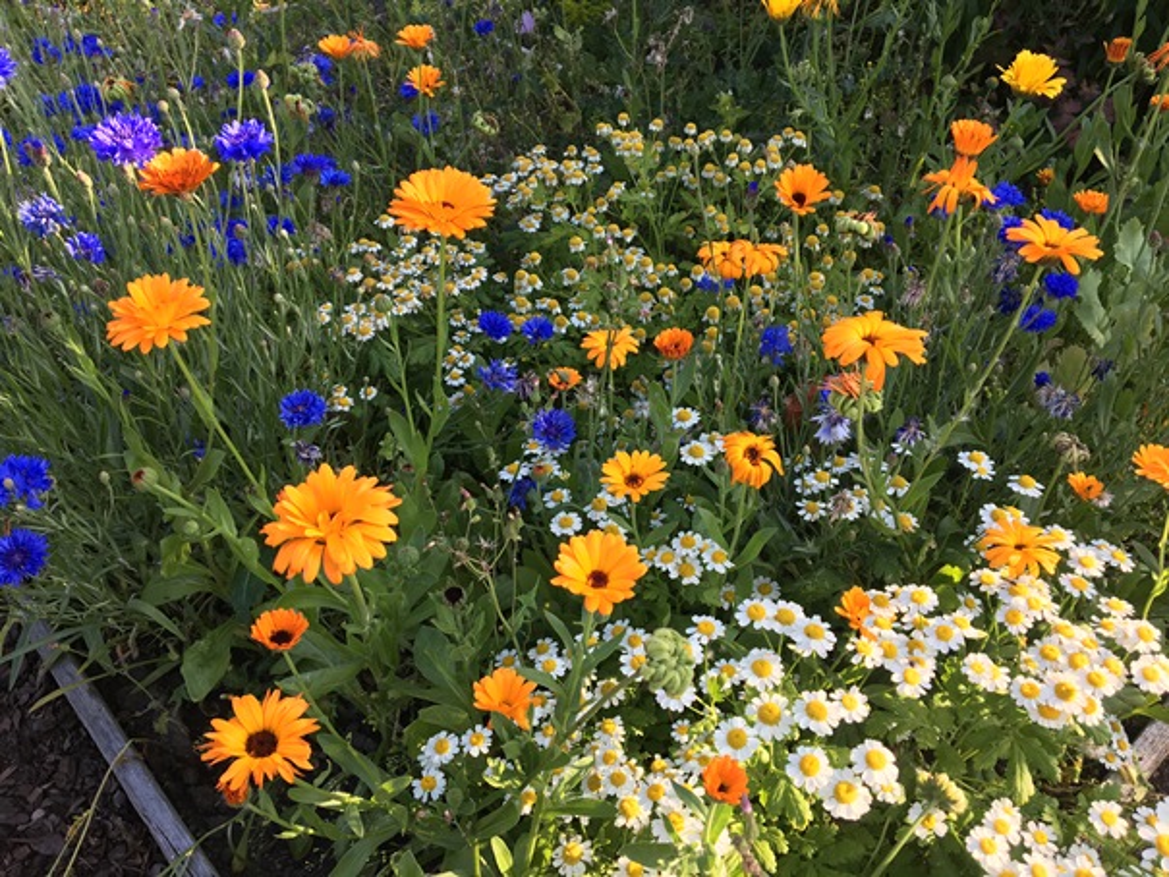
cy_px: 438
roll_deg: -0.7
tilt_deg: -43.4
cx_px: 584
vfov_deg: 48.2
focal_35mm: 29
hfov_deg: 61.6
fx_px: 980
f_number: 2.2
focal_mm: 4.15
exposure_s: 1/262
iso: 25
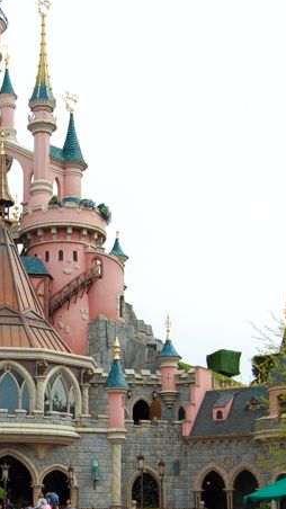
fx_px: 862
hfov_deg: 18.5
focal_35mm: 64
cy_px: 346
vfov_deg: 32.6
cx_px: 28
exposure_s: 1/500
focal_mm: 23
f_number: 6.3
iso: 200
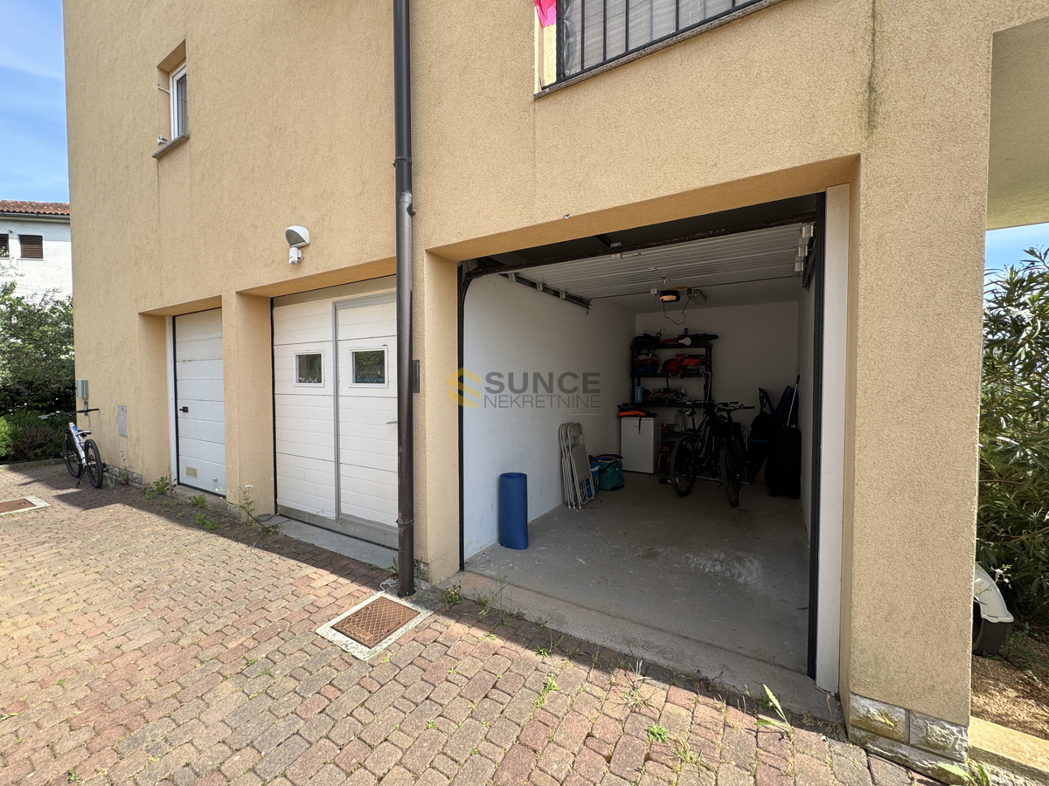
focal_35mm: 14
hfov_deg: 102.1
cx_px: 524
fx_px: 424
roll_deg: +0.6
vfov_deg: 85.7
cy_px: 393
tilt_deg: -0.9
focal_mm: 2.22
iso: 40
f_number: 2.2
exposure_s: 1/459
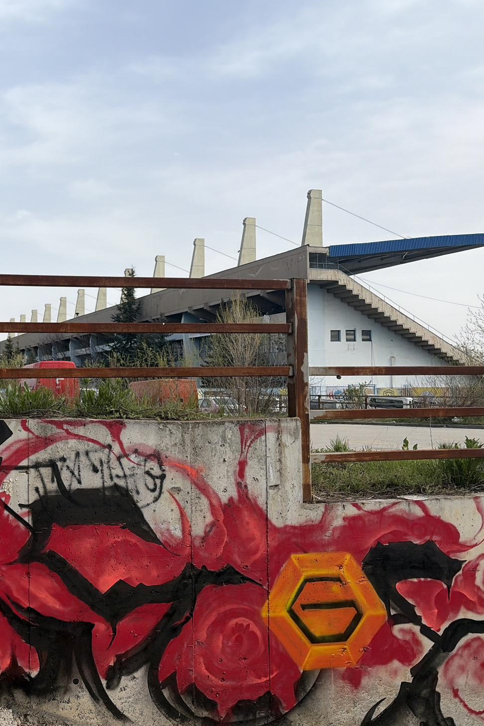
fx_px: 746
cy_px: 366
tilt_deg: +1.5
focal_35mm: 37
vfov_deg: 51.9
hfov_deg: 33.7
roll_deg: +0.9
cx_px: 36
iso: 50
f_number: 1.6
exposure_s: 1/4065
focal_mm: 5.96
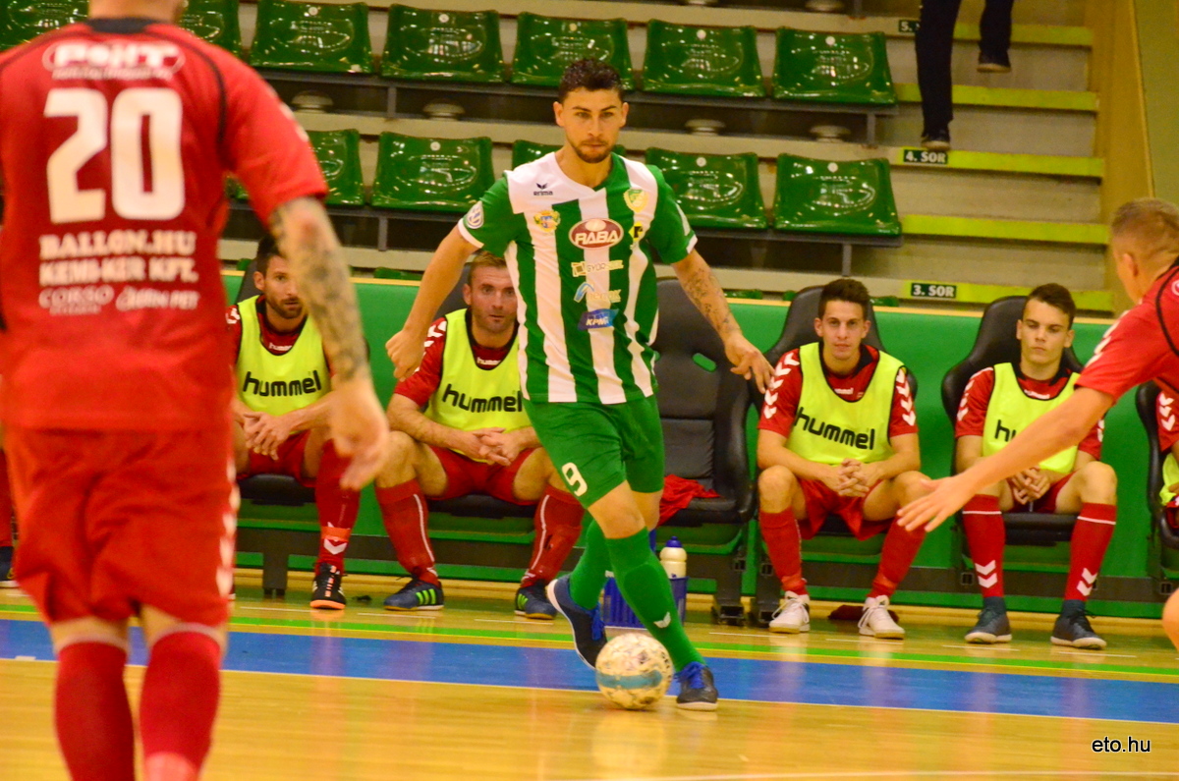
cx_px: 590
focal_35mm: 232
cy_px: 390
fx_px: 7599
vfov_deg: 5.9
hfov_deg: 8.9
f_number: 4.8
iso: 6400
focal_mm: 155
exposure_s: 1/640
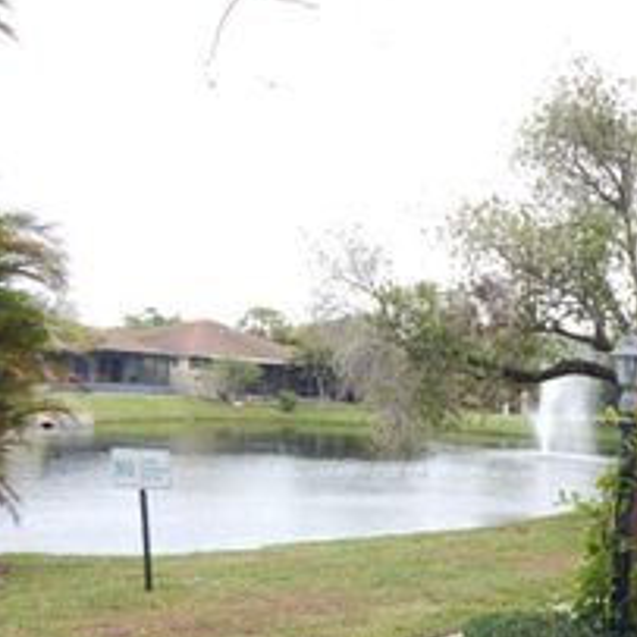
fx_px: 999
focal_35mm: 48
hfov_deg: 31.8
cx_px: 678
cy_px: 463
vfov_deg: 34.7
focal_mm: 4
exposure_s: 1/320
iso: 125
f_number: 3
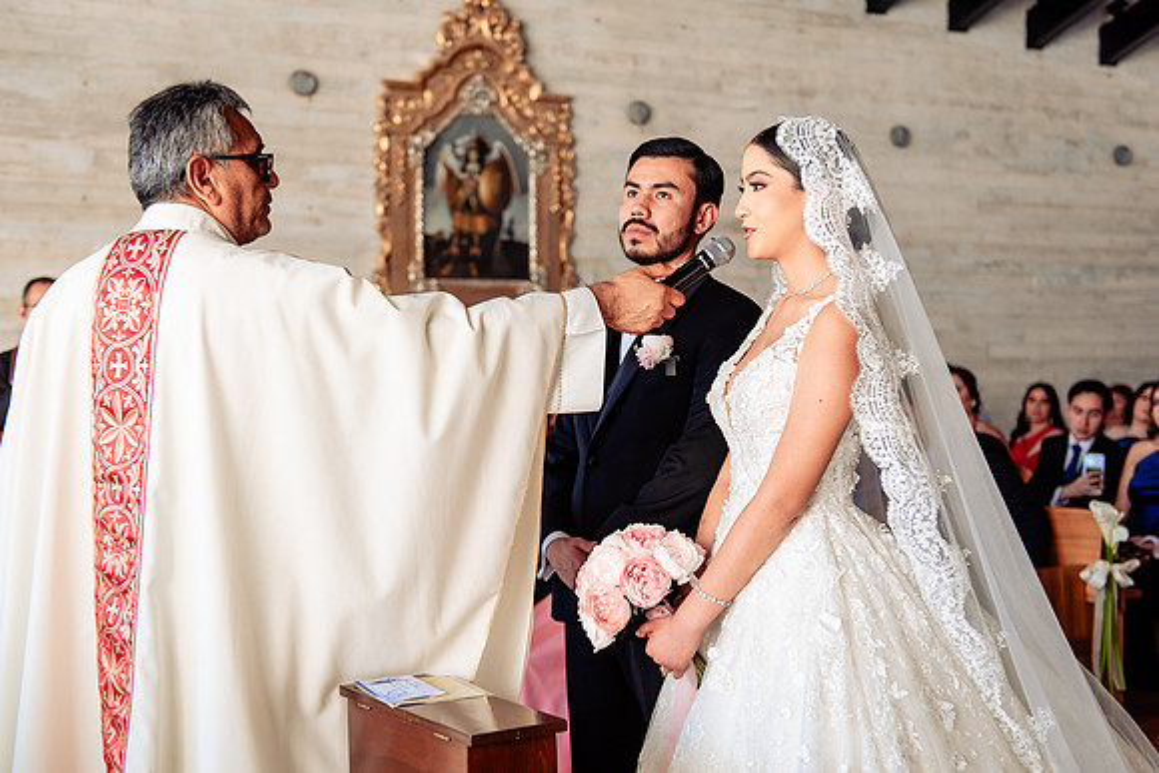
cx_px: 580
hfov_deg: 39.6
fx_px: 1611
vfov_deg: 27.0
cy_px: 386
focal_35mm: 50
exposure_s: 1/400
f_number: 3.2
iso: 500
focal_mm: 48
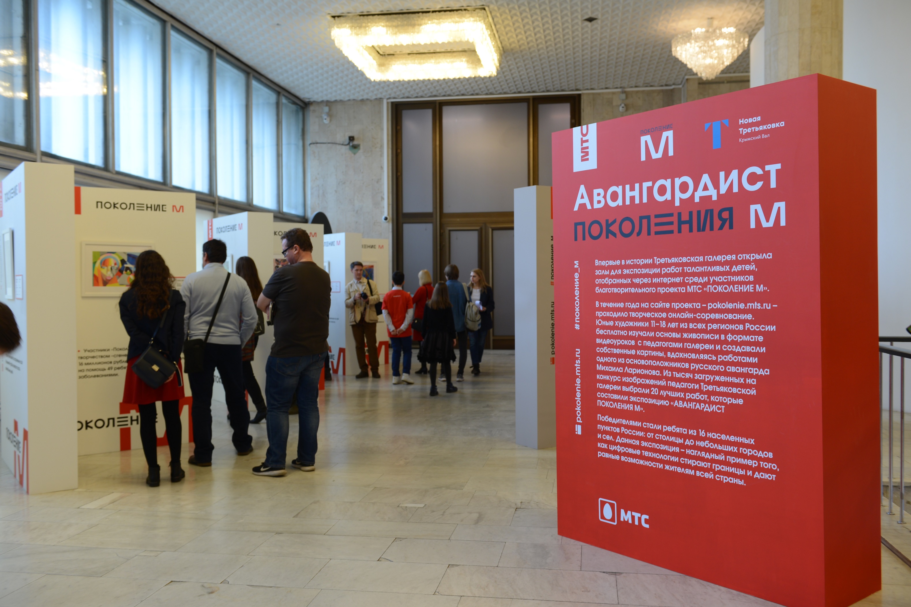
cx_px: 456
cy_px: 304
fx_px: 860
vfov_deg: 38.9
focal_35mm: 34
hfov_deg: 55.8
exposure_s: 1/80
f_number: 3.5
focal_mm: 34
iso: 320
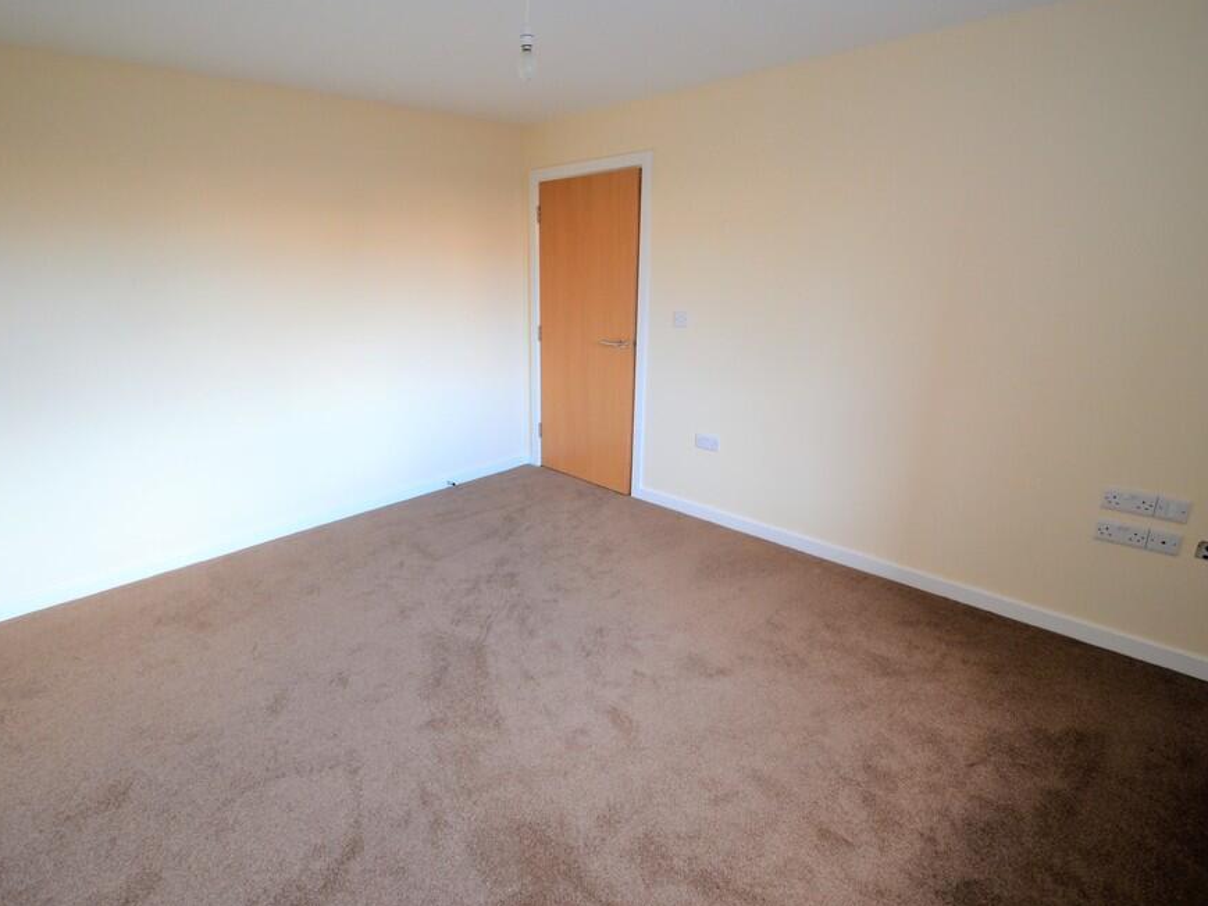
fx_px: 593
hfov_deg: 90.5
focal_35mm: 17
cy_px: 441
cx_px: 520
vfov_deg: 74.7
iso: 450
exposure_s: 1/60
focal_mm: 10
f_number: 4
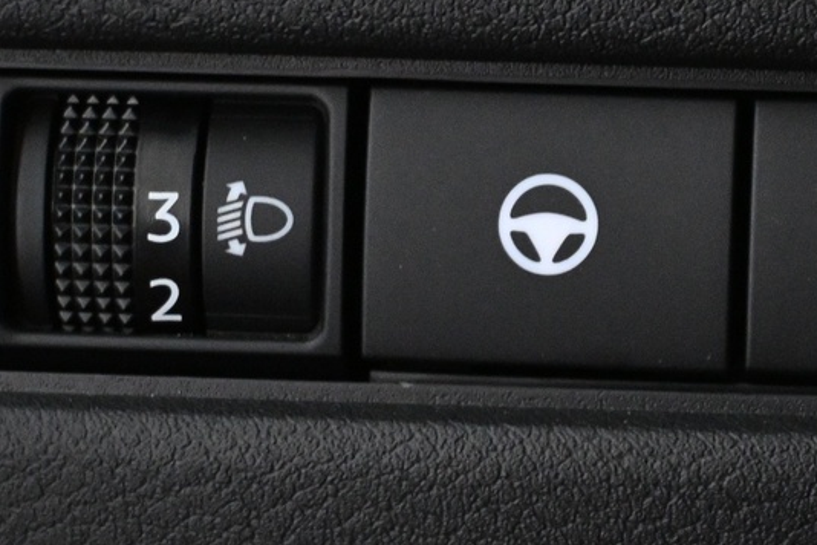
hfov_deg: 12.1
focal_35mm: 169
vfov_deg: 8.1
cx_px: 675
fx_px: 3824
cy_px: 429
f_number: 5.3
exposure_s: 1/40
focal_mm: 37
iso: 4000
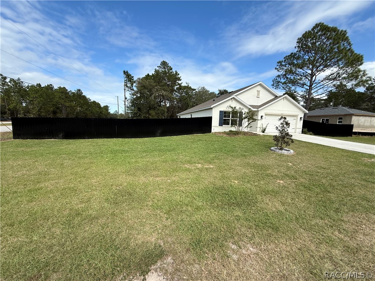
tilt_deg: -6.4
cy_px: 140
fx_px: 152
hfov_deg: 102.1
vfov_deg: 85.7
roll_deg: -1.7
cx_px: 188
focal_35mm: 14
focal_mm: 2.22
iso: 50
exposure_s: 1/970
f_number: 2.2
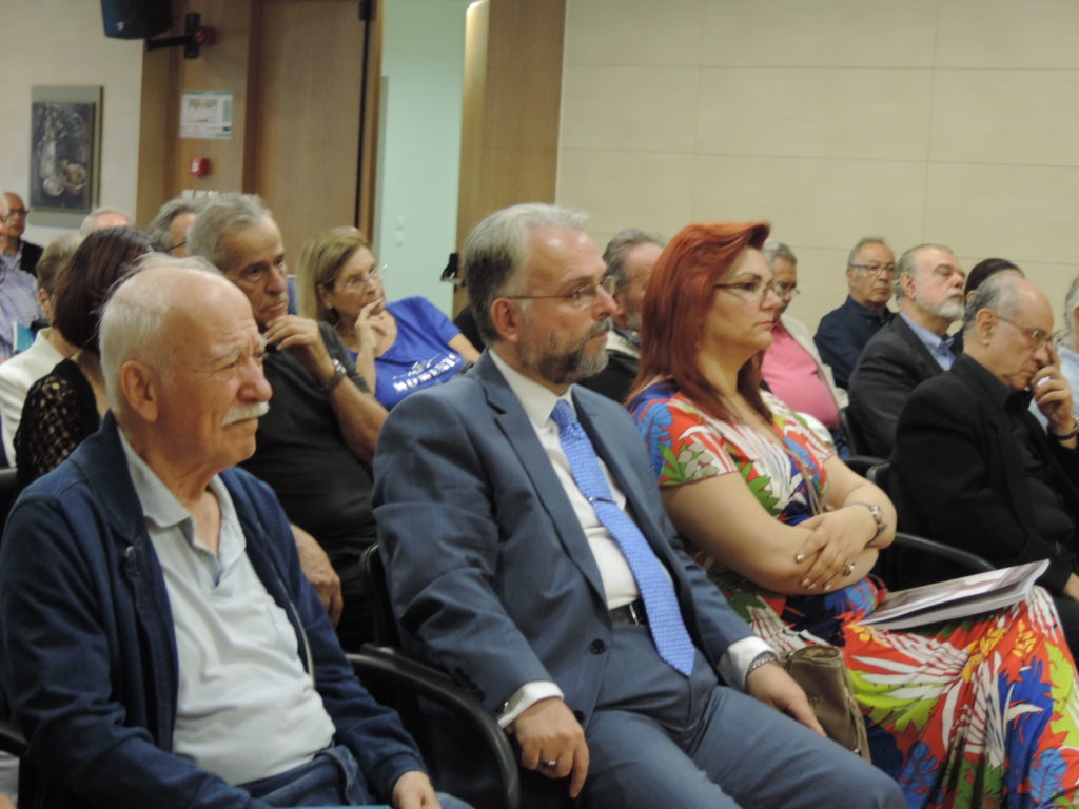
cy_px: 404
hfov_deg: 27.8
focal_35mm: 70
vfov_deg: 21.0
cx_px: 540
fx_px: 2182
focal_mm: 12.4
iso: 500
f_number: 3.9
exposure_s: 1/15
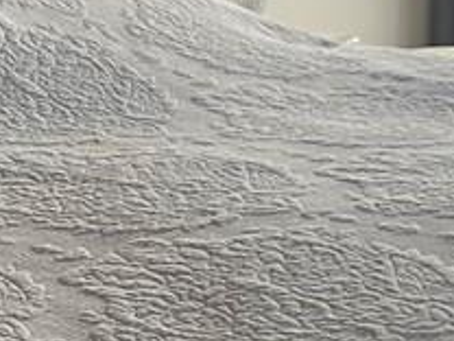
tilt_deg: -8.9
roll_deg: +0.6
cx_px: -89
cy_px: -46
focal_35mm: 200
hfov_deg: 9.8
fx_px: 2623
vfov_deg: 7.4
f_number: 1.6
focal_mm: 4.2
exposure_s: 1/120
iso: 80
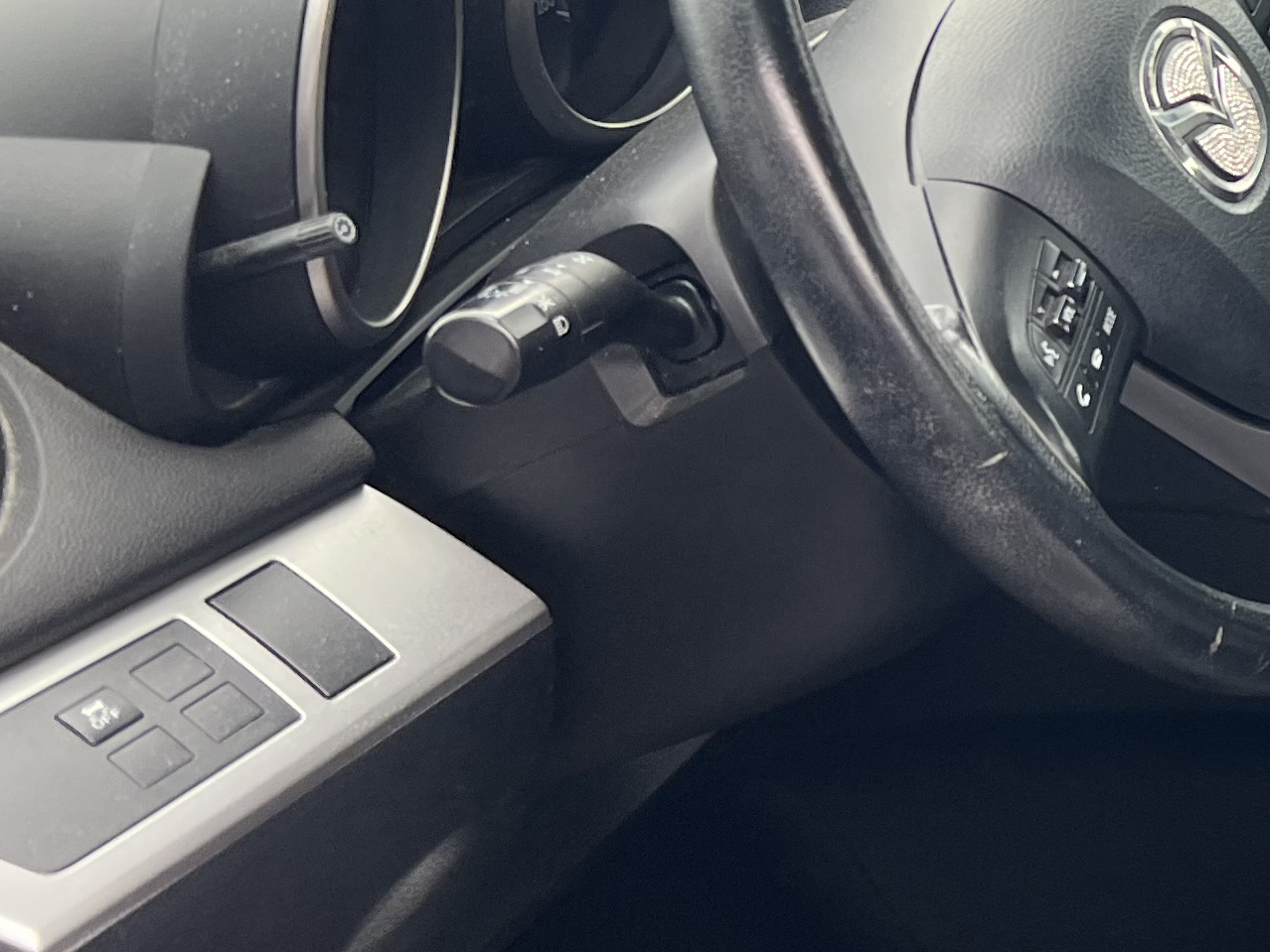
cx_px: 1944
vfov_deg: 18.0
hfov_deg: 20.2
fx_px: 3009
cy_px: 371
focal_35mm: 82
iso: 50
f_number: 1.5
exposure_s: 1/219
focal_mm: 5.7
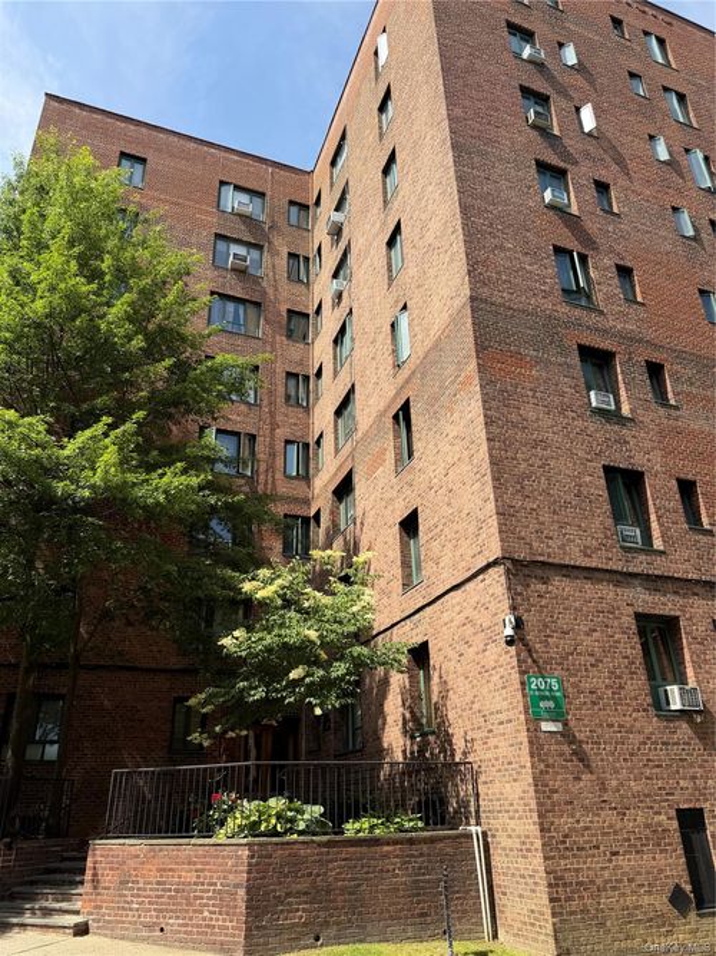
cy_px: 478
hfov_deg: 56.8
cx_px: 358
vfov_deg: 71.6
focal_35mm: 24
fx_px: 662
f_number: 1.78
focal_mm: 6.76
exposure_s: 1/2169
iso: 80
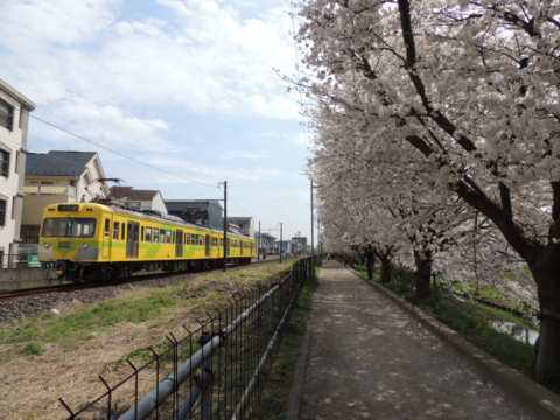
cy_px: 210
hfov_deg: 71.6
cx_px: 280
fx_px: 388
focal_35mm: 24
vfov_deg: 56.8
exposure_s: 1/1250
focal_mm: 4.3
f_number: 4.2
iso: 100
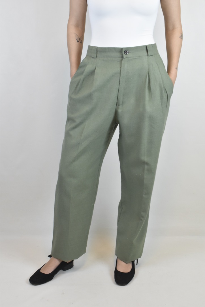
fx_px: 436
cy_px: 154
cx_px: 102
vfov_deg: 38.9
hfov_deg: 26.5
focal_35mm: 51
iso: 1600
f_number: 18
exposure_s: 1/30
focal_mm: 34
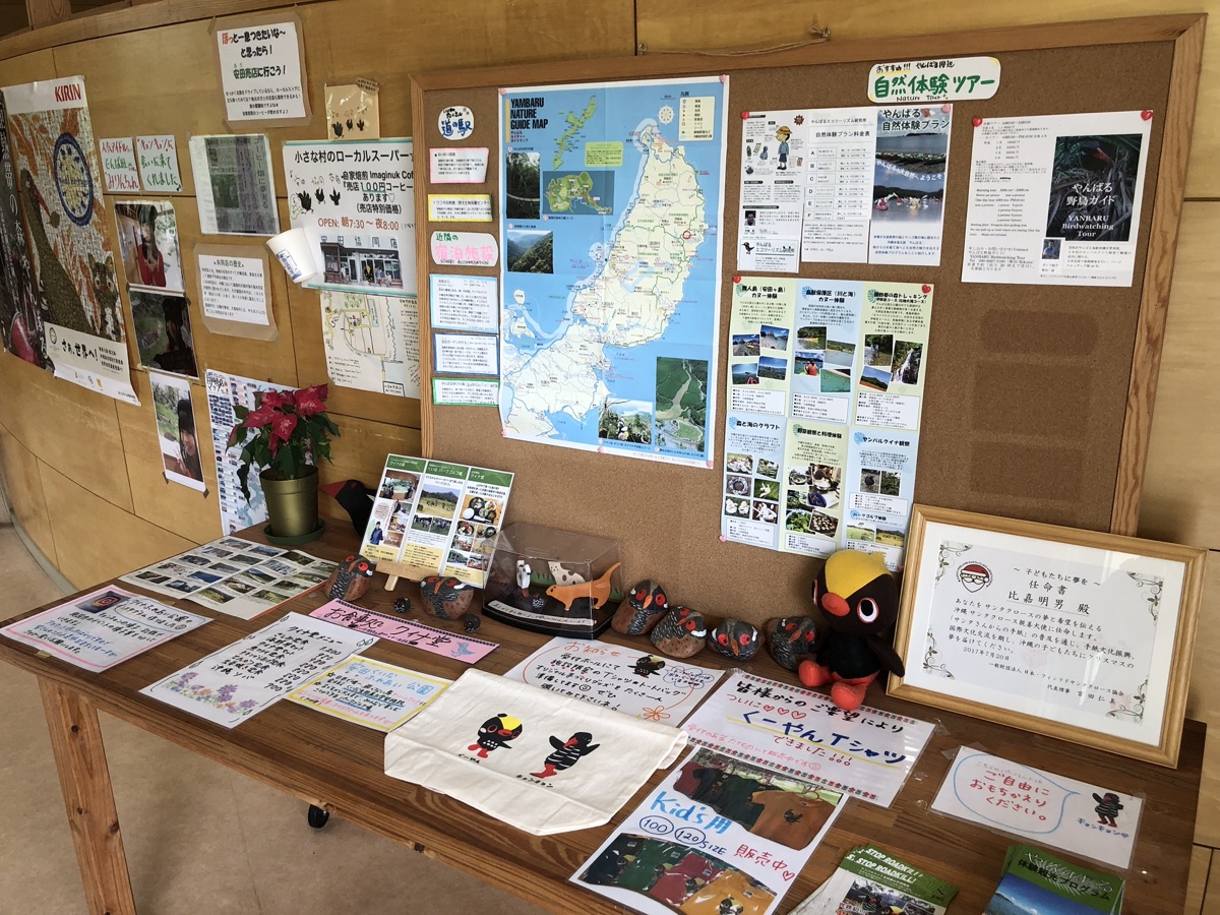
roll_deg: +2.9
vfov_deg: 49.7
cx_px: 610
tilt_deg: -15.3
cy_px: 458
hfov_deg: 63.4
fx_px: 987
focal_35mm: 28
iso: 40
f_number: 1.8
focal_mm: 4
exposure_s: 1/120
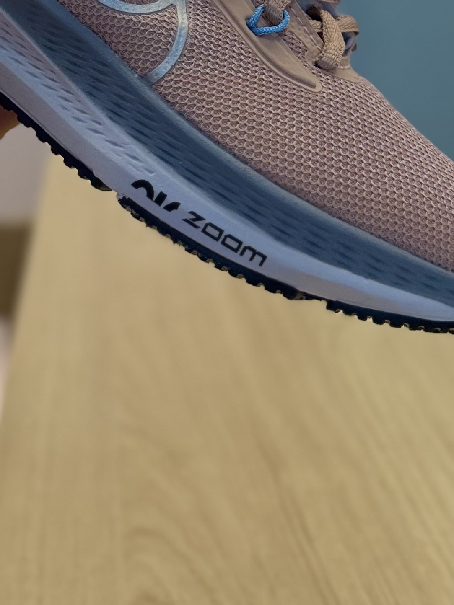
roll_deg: +1.9
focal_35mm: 67
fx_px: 1172
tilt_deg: +0.7
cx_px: 131
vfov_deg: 25.5
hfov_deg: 21.8
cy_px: -151
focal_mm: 6.76
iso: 125
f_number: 1.78
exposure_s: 1/202
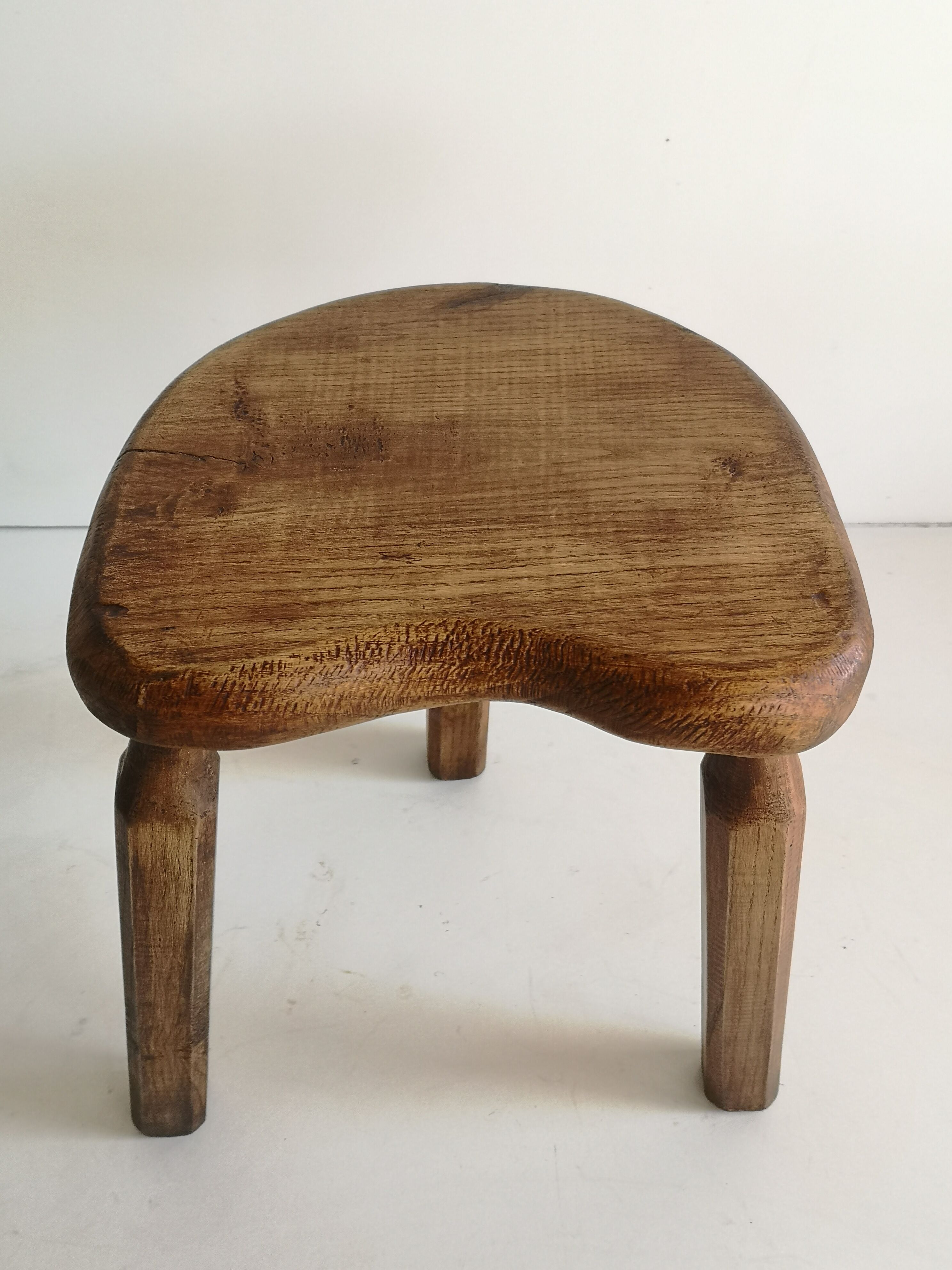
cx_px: 476
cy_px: 635
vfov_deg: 52.6
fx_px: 1283
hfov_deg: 40.7
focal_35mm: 35
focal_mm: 3.95
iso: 80
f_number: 1.8
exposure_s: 1/100
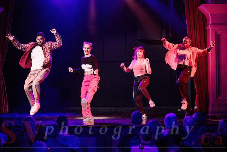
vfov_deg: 12.9
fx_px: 669
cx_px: 115
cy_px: 76
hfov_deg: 19.2
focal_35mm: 106
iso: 1600
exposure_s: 1/160
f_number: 2.8
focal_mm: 102
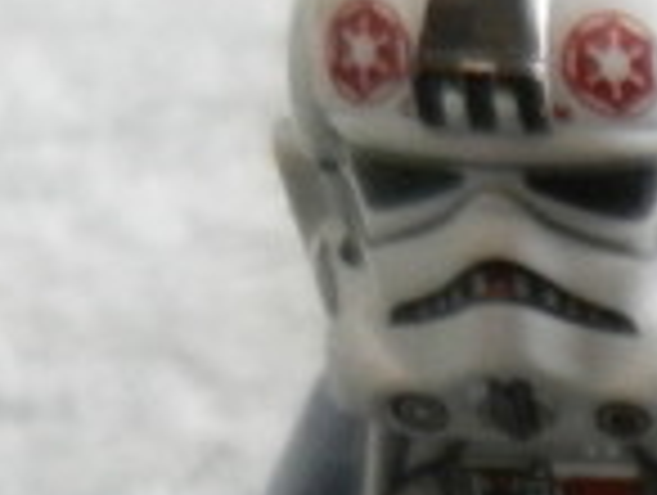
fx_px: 2928
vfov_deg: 8.7
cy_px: 1204
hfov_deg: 10.7
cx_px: 1642
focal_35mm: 154
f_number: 3.5
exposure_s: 1/15
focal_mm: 4.5
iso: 400
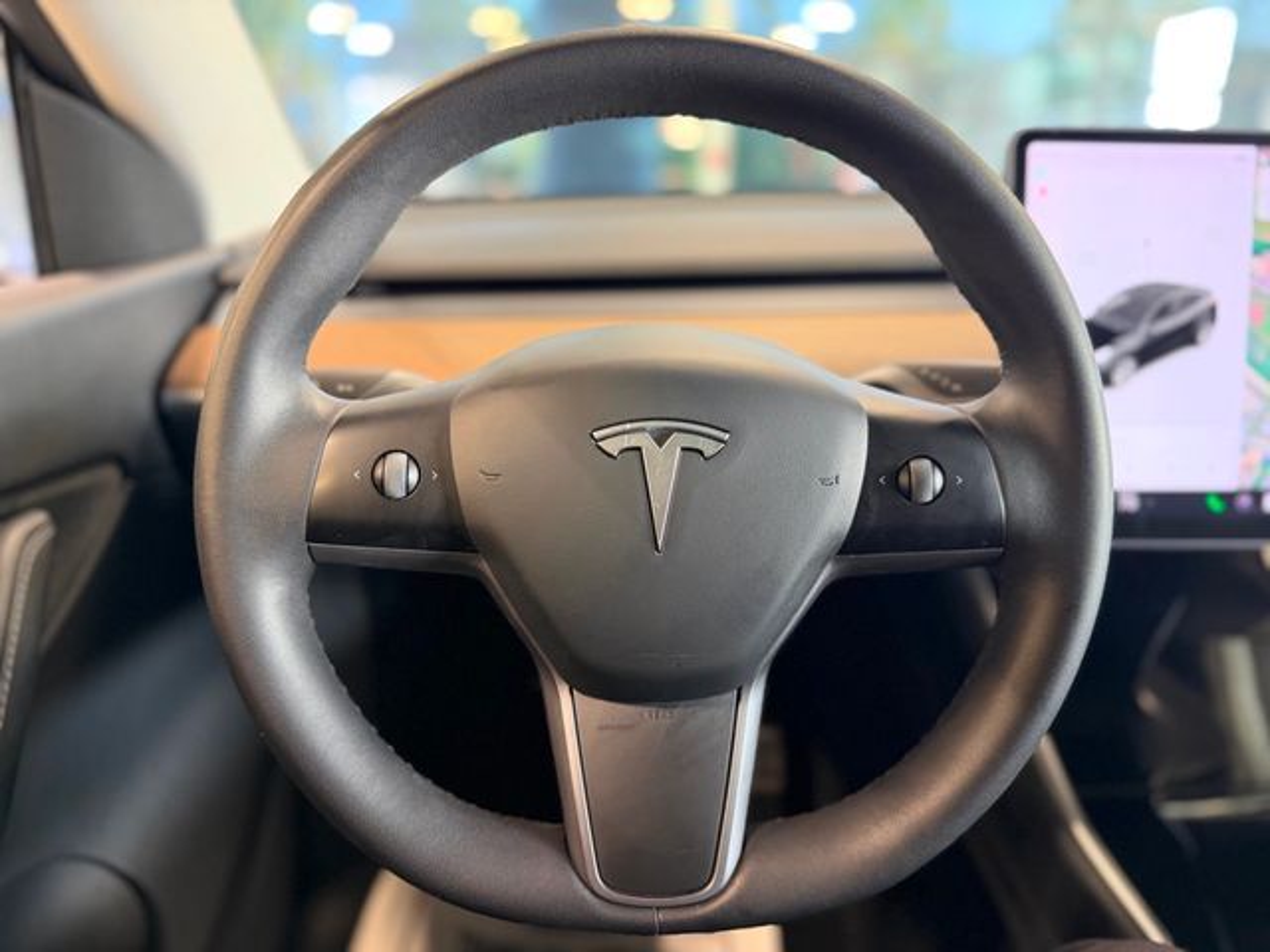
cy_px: 476
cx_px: 635
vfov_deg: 56.8
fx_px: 881
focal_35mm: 24
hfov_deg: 71.6
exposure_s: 1/60
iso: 320
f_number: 1.78
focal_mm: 6.76
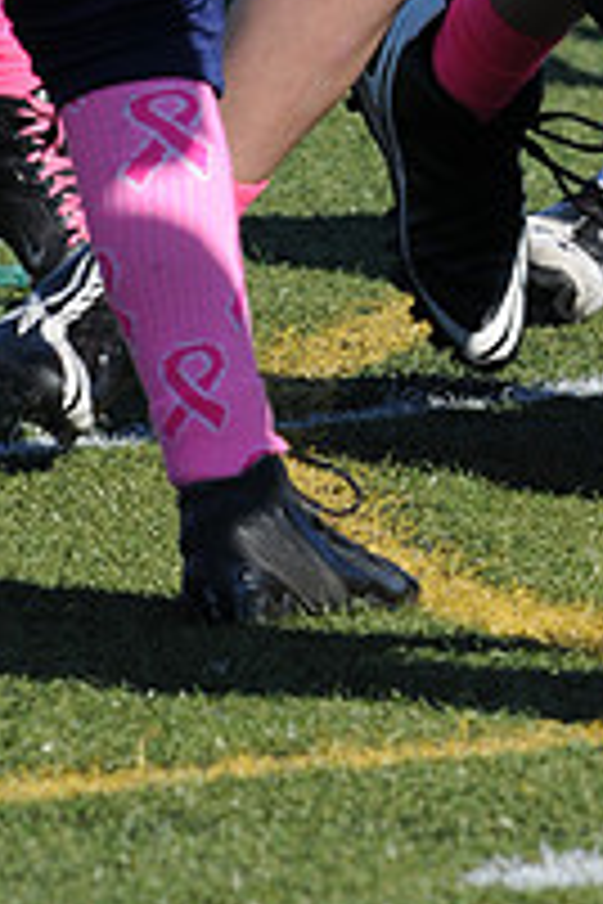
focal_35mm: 1296
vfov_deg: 1.6
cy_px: -387
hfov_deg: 1.1
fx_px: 32559
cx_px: 745
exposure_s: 1/500
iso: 200
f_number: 8
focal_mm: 300
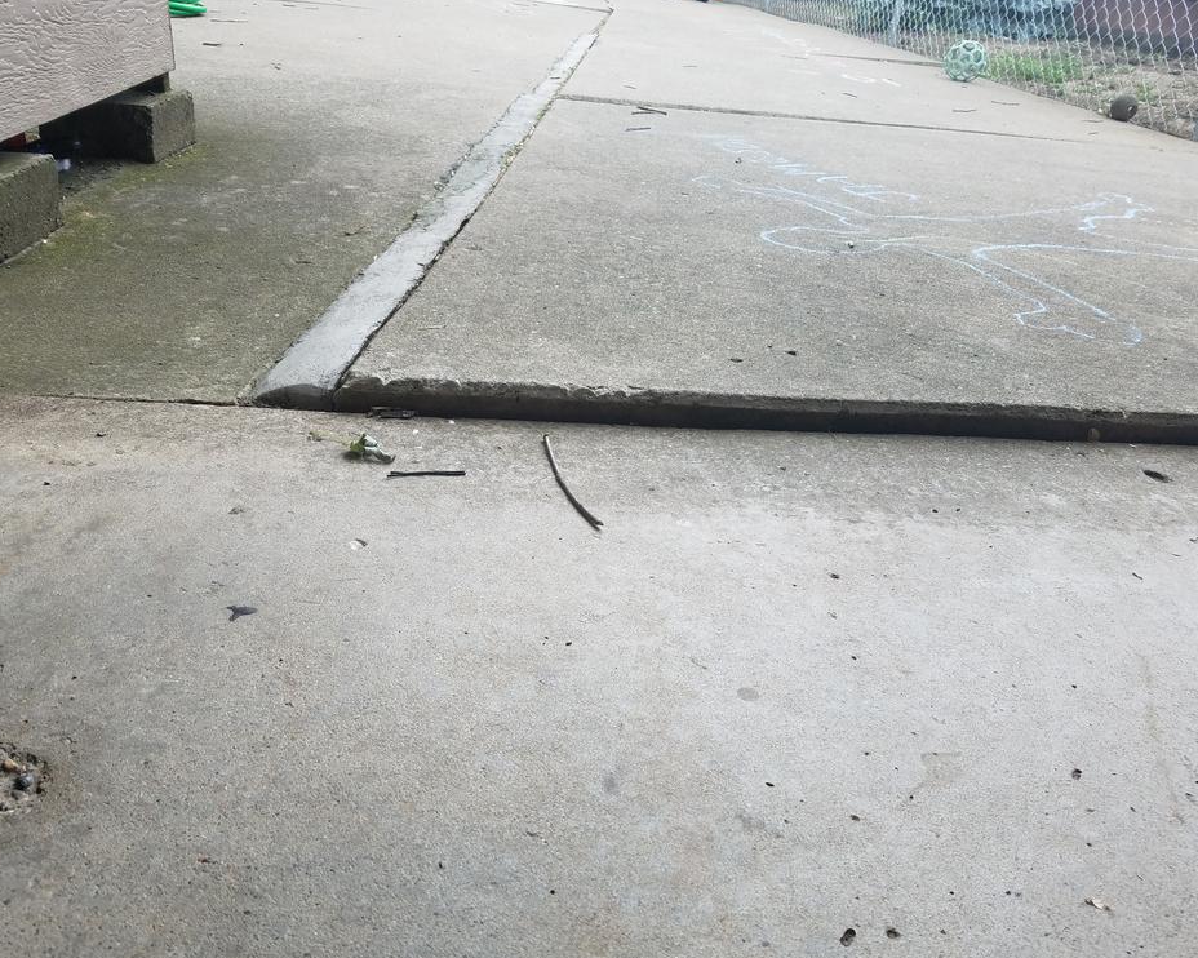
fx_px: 993
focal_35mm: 28
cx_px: 599
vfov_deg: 51.5
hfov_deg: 62.2
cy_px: 471
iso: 50
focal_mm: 4.2
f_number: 1.7
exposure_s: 1/407
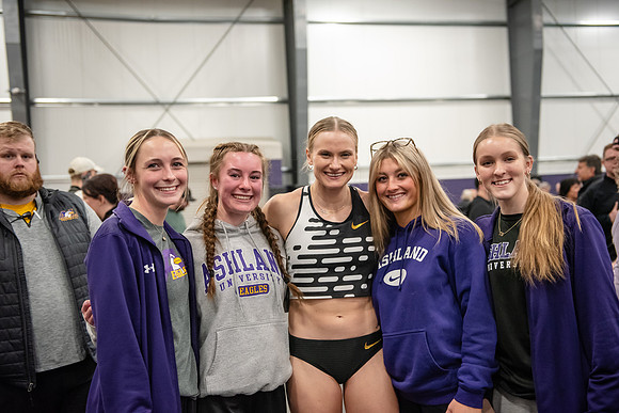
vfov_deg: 31.9
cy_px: 206
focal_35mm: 42
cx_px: 310
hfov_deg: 46.4
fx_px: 722
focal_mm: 42
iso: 5000
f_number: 3.2
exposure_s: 1/320
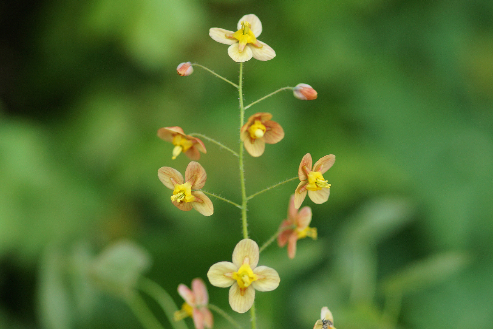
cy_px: 164
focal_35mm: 150
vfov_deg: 9.1
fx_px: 2054
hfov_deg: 13.7
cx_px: 246
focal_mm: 100
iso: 200
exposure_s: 1/160
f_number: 2.8
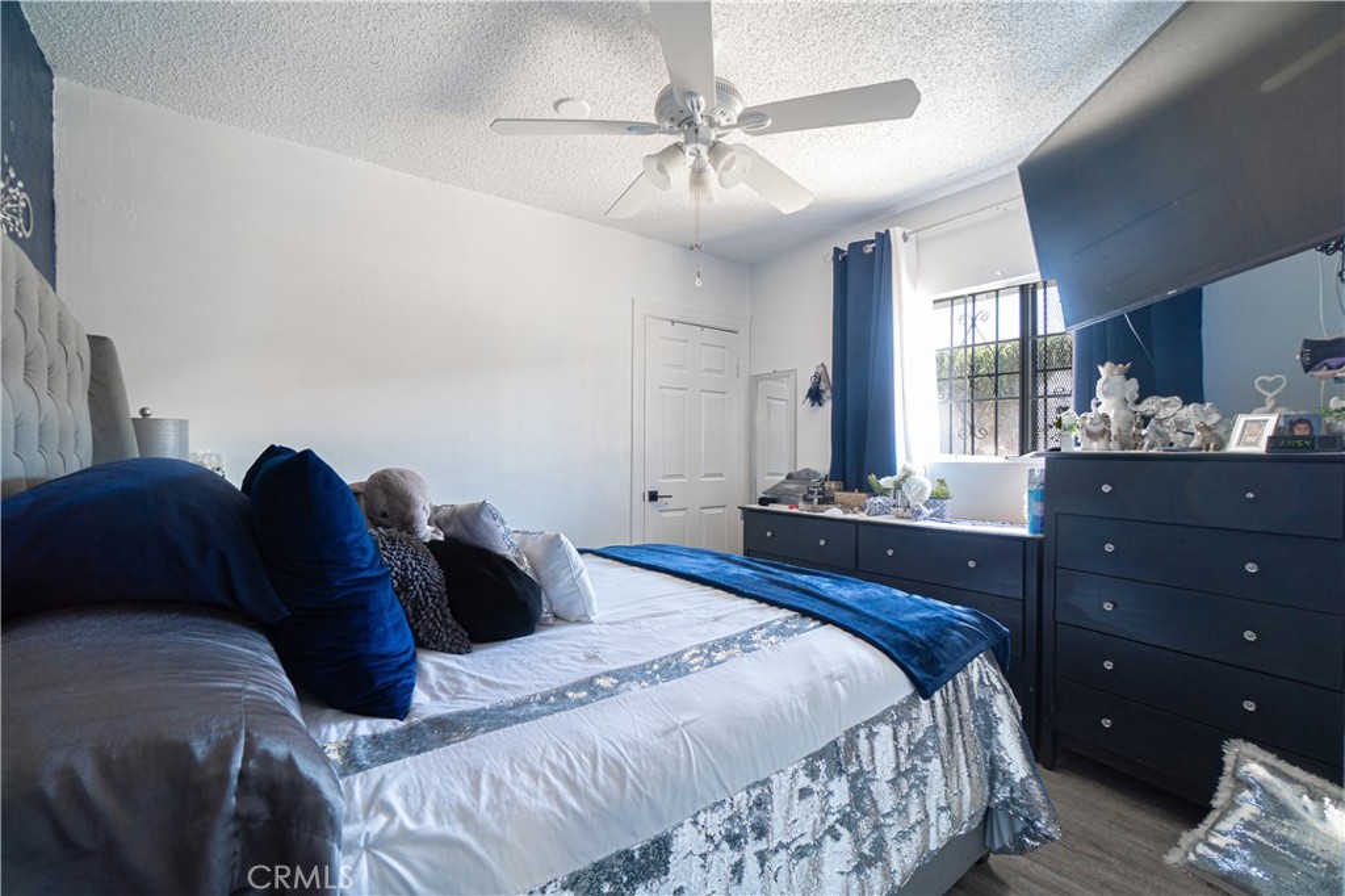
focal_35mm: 15
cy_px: 448
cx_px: 672
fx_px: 560
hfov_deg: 100.4
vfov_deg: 77.3
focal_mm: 10
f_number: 7.1
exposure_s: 1/2
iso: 320
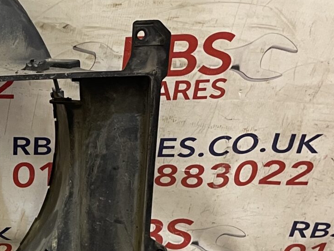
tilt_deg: -48.1
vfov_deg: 15.6
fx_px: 888
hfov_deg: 19.7
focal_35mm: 92
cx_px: -94
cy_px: 286
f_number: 1.6
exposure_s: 1/50
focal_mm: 4.2
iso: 80
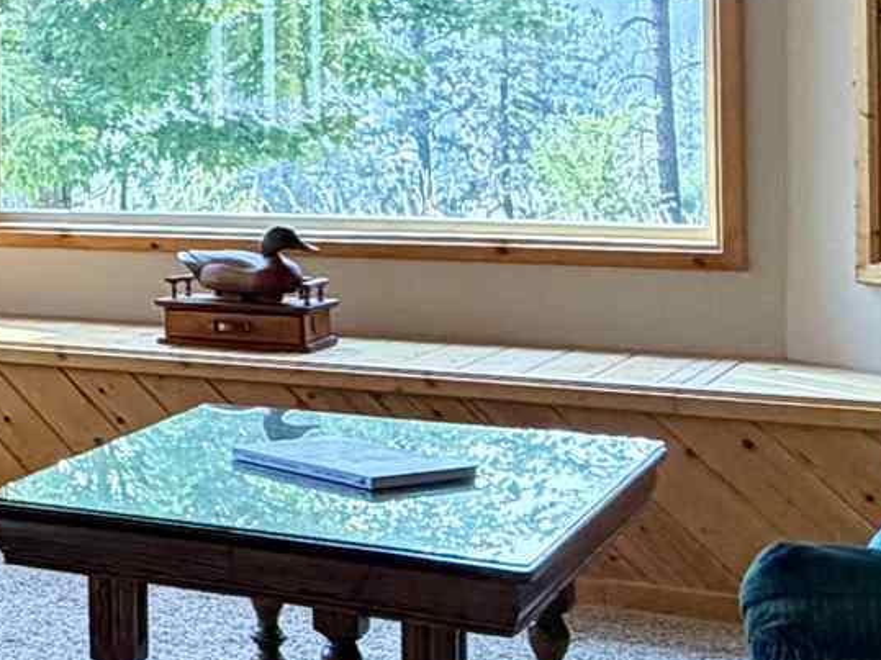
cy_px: 134
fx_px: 2035
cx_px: -680
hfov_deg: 19.0
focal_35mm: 80
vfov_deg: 18.3
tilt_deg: -1.7
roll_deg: +1.5
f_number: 2.2
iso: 160
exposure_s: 1/120
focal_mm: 2.22
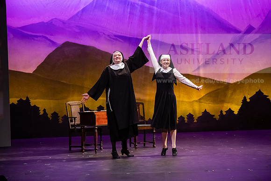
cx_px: 136
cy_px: 90
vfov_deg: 12.5
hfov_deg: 18.6
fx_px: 828
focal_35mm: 110
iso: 5000
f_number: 3.2
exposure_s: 1/200
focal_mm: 110
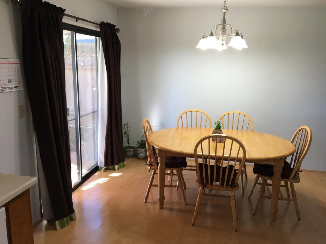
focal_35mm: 30
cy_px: 125
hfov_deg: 60.0
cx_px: 167
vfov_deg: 46.8
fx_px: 282
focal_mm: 4.15
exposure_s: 1/30
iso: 50
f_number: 2.2
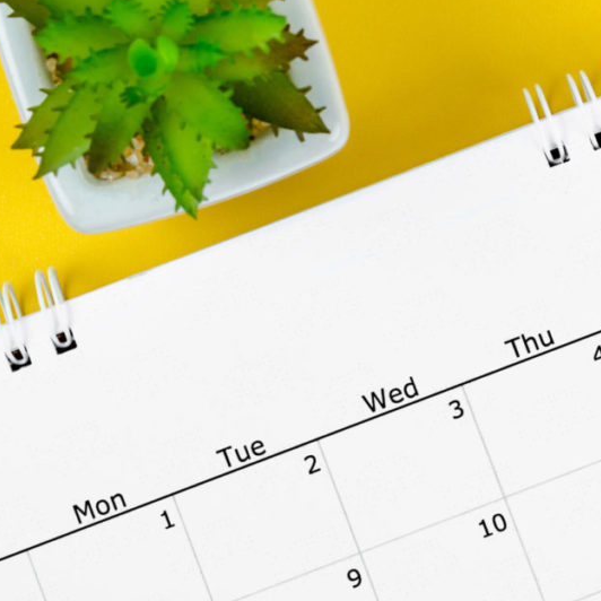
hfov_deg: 11.8
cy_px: 243
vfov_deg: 11.9
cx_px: 564
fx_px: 2887
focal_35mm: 147
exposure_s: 1/125
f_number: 13
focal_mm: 60
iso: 100
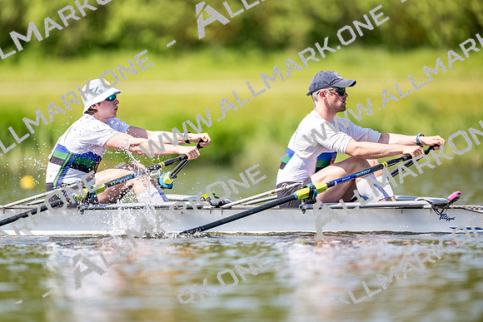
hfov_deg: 3.4
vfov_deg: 2.3
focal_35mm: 600
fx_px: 8052
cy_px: 161
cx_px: 242
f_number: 4
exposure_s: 1/2500
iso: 400
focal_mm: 600
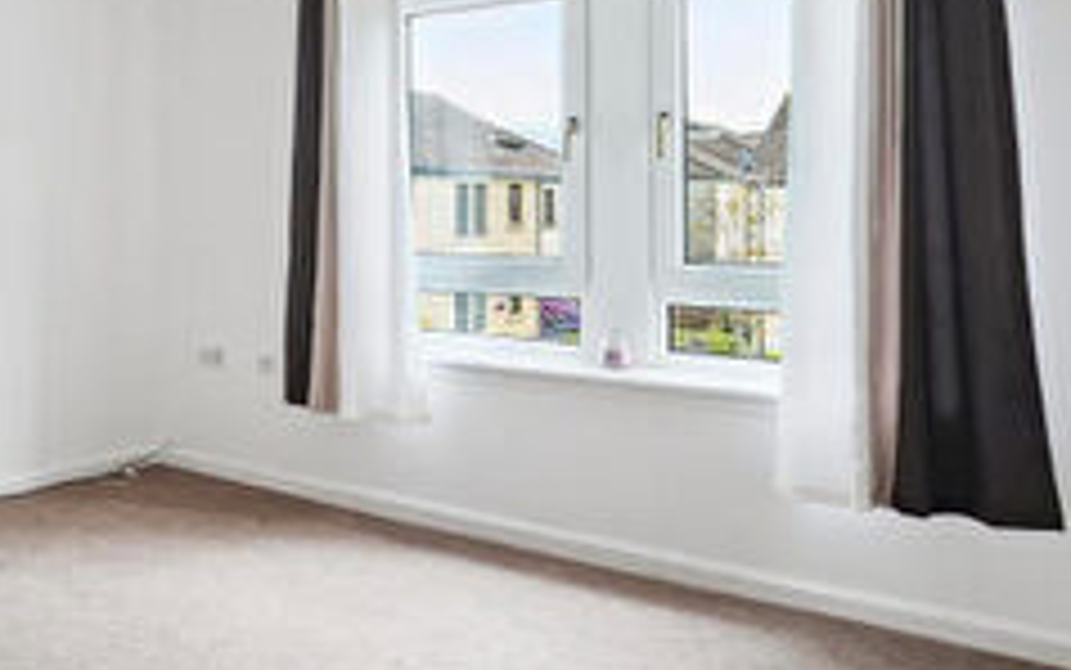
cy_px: 191
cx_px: 135
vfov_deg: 34.8
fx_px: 1051
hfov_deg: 49.0
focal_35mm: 36
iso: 640
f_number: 7.1
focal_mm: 12
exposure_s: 1/100
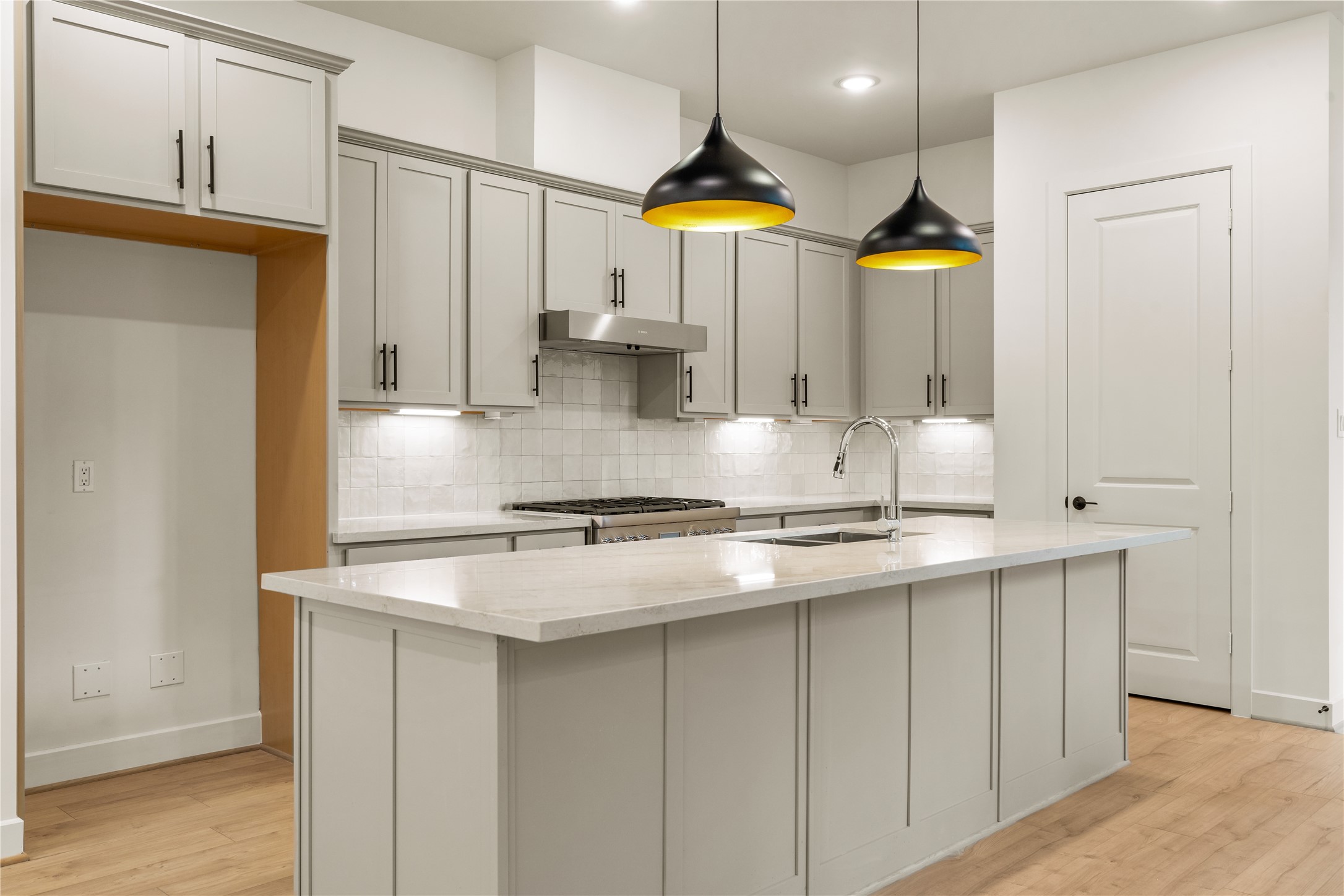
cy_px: 448
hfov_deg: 61.9
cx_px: 672
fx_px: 1120
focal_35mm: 30
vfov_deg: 43.6
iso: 200
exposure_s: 1/3
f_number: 9
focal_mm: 30
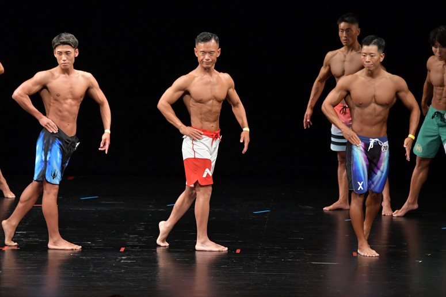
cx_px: 223
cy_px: 148
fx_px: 2972
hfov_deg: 8.6
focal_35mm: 240
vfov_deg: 5.7
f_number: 5.6
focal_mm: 160
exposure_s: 1/400
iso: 3200
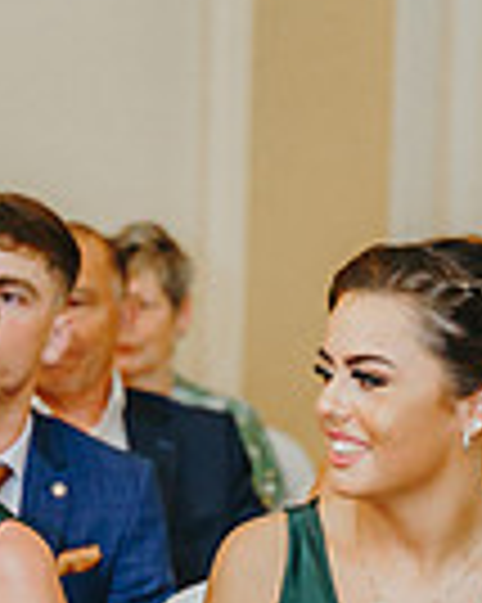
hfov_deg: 6.5
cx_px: 243
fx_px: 4213
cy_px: 976
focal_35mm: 236
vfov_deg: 8.0
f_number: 3.2
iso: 1600
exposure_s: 1/250
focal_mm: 75
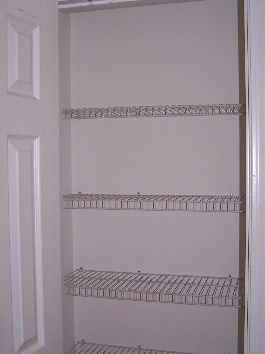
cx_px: 140
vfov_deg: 42.1
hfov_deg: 32.2
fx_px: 459
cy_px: 188
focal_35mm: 45
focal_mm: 6.3
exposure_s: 1/60
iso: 140
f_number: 2.8
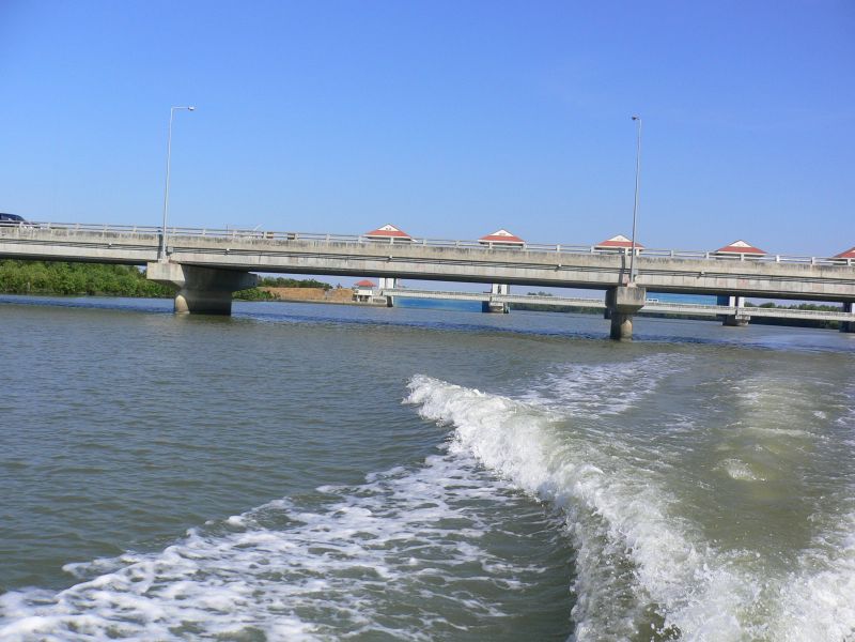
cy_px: 321
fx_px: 864
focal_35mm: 35
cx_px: 428
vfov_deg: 40.7
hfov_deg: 52.6
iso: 80
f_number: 5.6
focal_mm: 5.8
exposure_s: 1/400
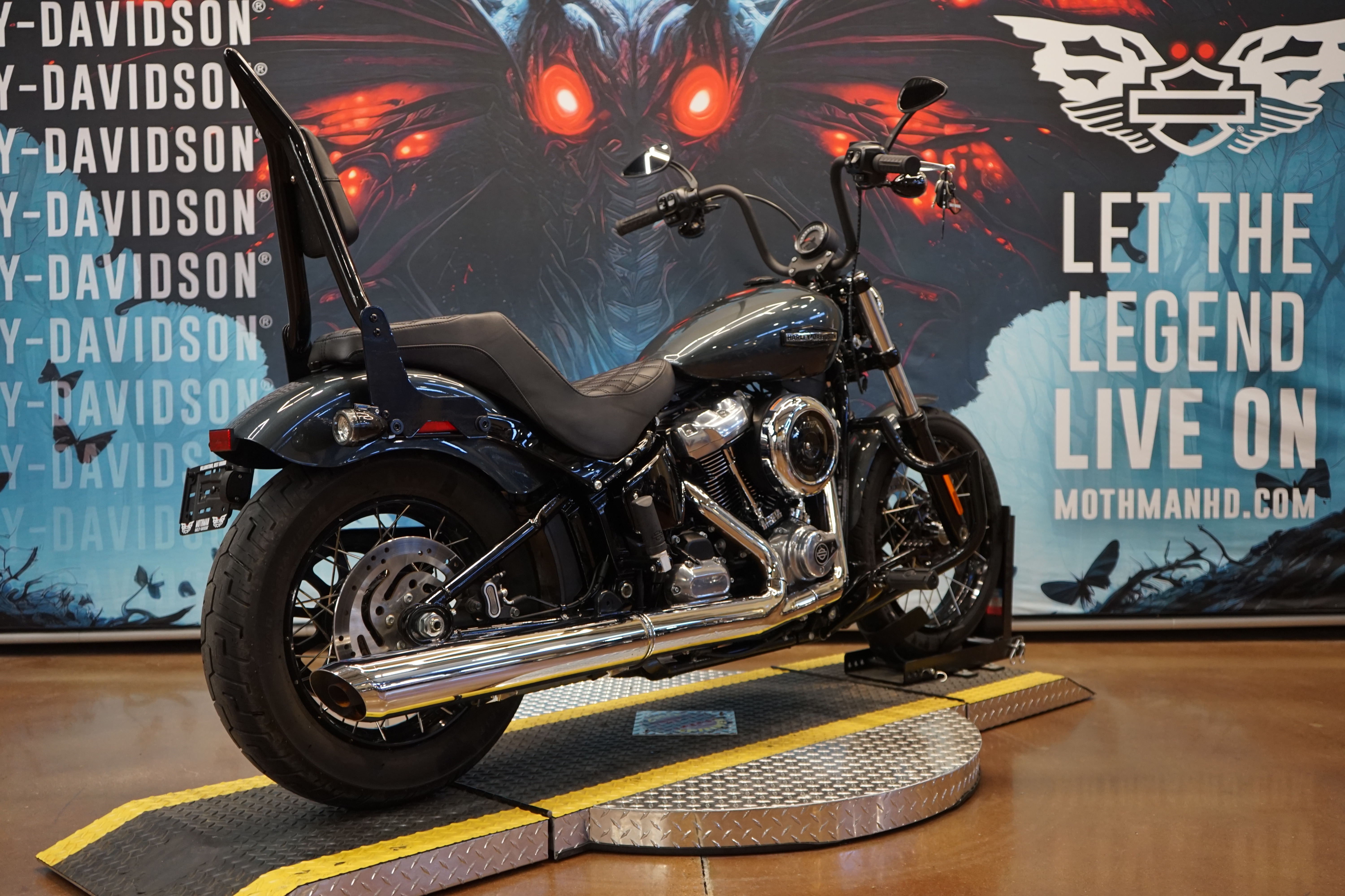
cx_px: 672
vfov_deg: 40.0
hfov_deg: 57.2
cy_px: 448
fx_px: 1233
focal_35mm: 33
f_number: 4
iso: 1250
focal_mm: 33
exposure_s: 1/160
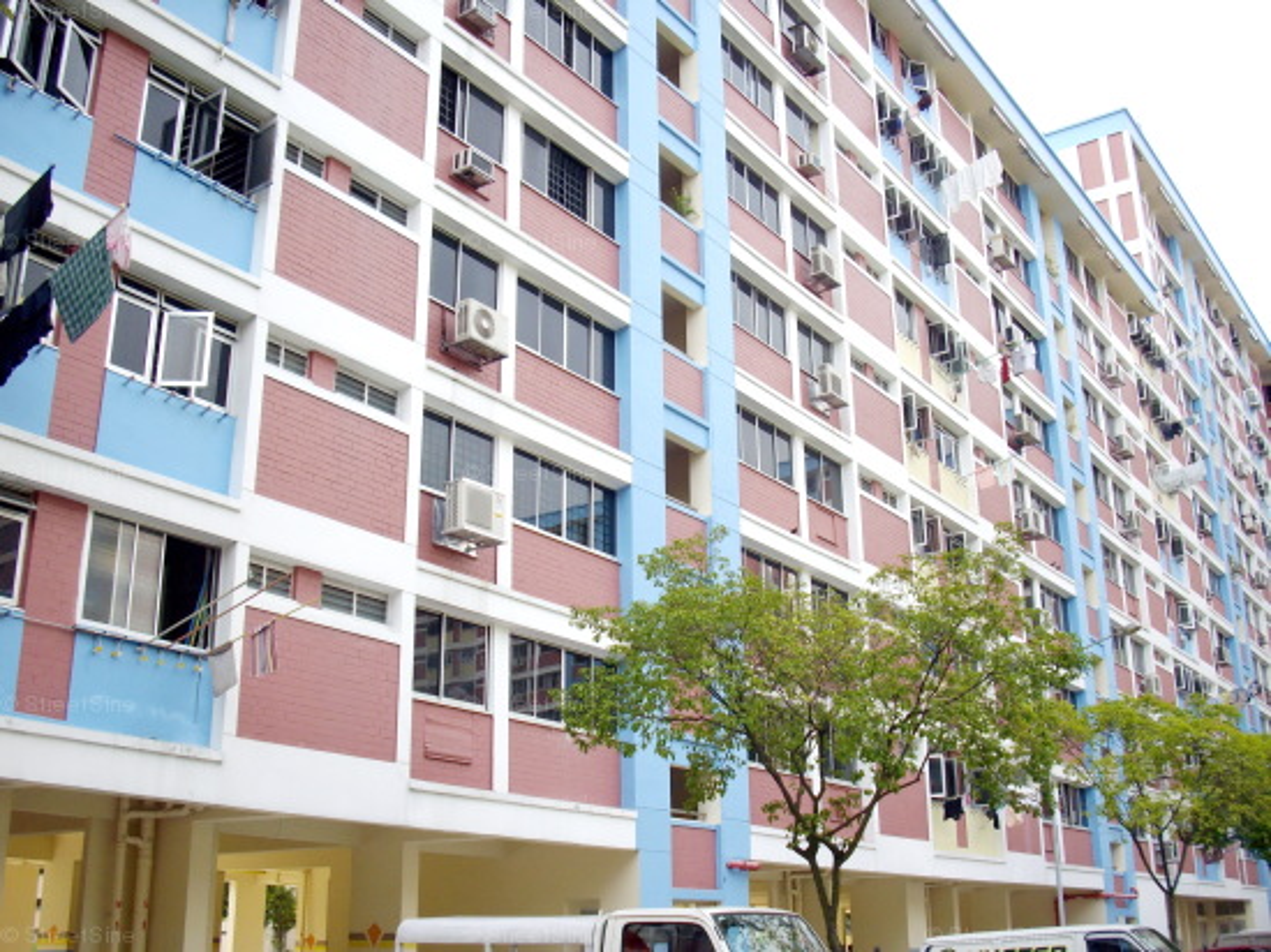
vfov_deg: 38.6
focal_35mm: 37
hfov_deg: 50.2
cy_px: 476
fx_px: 1358
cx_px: 636
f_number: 2.8
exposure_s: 1/320
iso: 80
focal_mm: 6.2
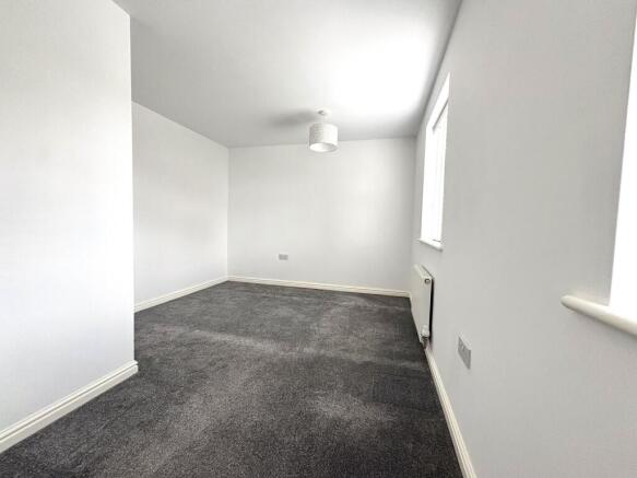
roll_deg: -1.0
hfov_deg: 102.1
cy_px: 239
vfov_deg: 85.7
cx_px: 318
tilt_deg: -2.8
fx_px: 258
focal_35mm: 14
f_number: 2.2
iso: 200
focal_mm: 2.22
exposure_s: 1/99
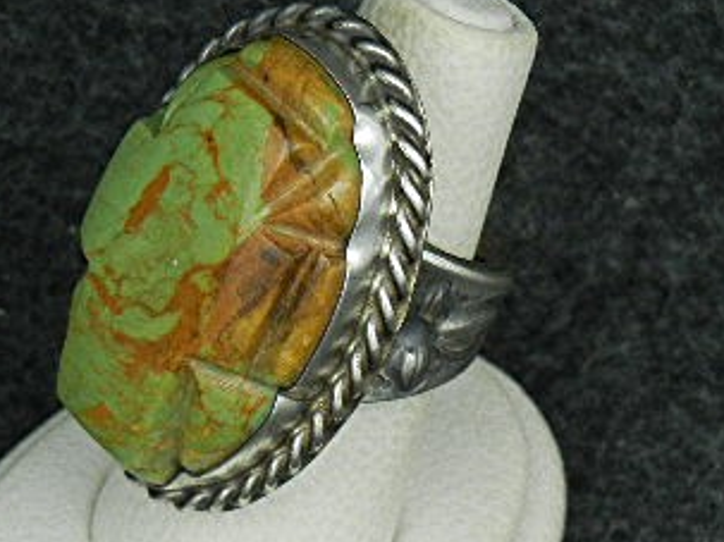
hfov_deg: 8.1
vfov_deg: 6.1
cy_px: 372
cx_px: 315
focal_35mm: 245
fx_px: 5122
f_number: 4.6
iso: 400
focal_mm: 20.9
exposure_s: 1/12
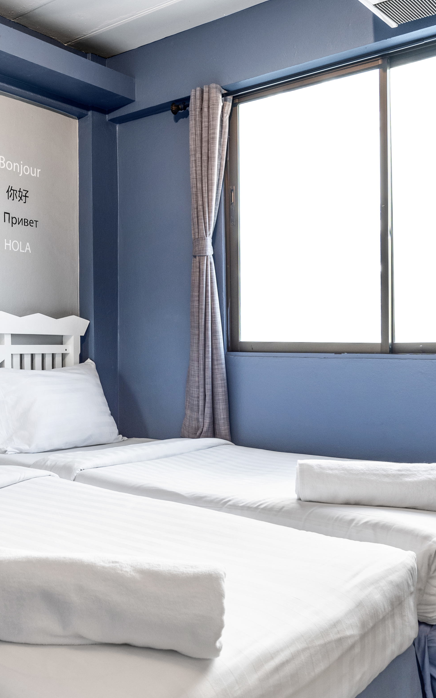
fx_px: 665
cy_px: 371
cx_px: 67
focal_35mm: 35
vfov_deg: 55.3
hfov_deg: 34.8
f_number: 8
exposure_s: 1/6
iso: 200
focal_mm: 18
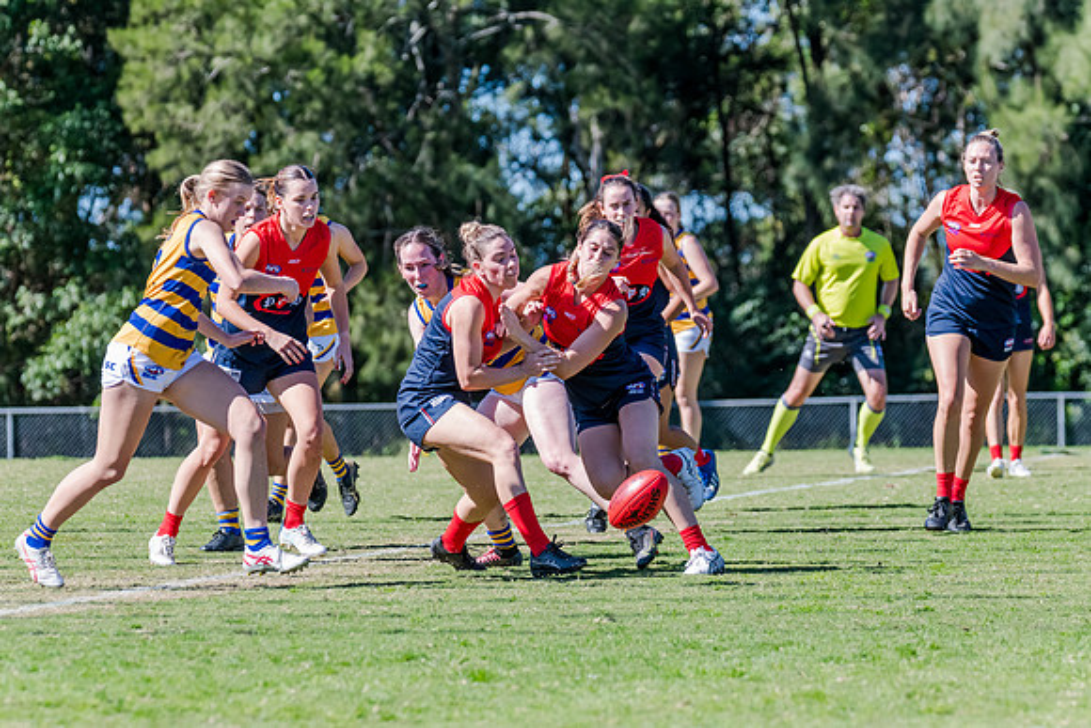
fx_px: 7565
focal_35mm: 250
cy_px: 379
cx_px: 538
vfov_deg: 5.5
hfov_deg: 8.2
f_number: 6.3
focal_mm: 240
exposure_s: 1/1600
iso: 800
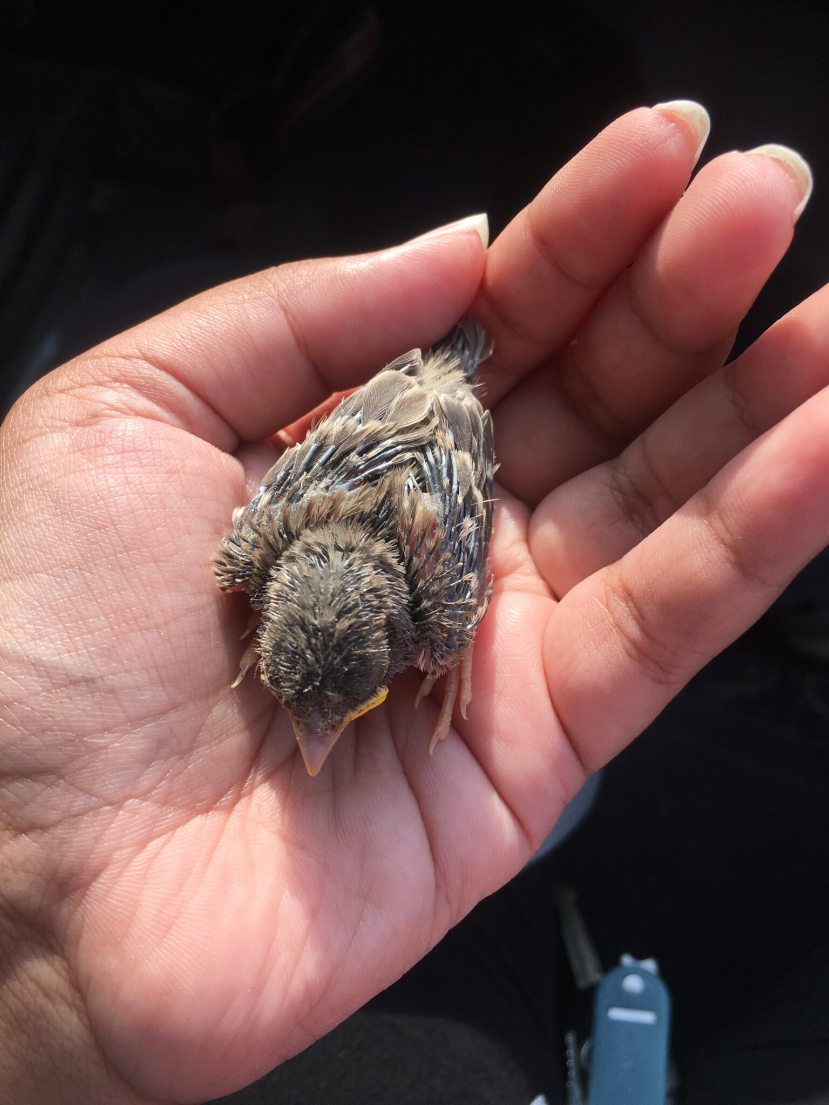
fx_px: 926
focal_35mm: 29
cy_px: 552
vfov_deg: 61.7
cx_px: 414
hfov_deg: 48.2
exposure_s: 1/452
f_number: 2.2
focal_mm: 4.15
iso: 25
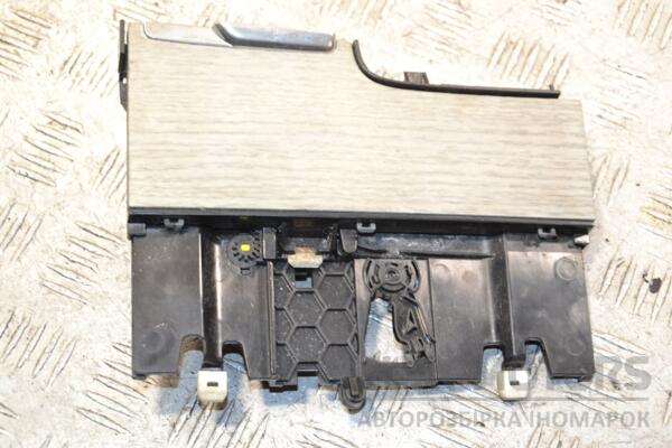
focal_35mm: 68
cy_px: 224
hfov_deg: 29.9
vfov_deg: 20.2
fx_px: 1260
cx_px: 336
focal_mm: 45
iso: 800
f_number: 5.6
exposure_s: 1/80
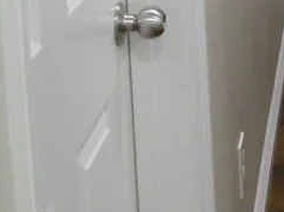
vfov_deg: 11.2
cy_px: -144
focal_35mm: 125
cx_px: 580
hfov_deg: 13.4
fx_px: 1025
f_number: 3.3
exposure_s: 1/30
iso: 400
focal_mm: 5.2
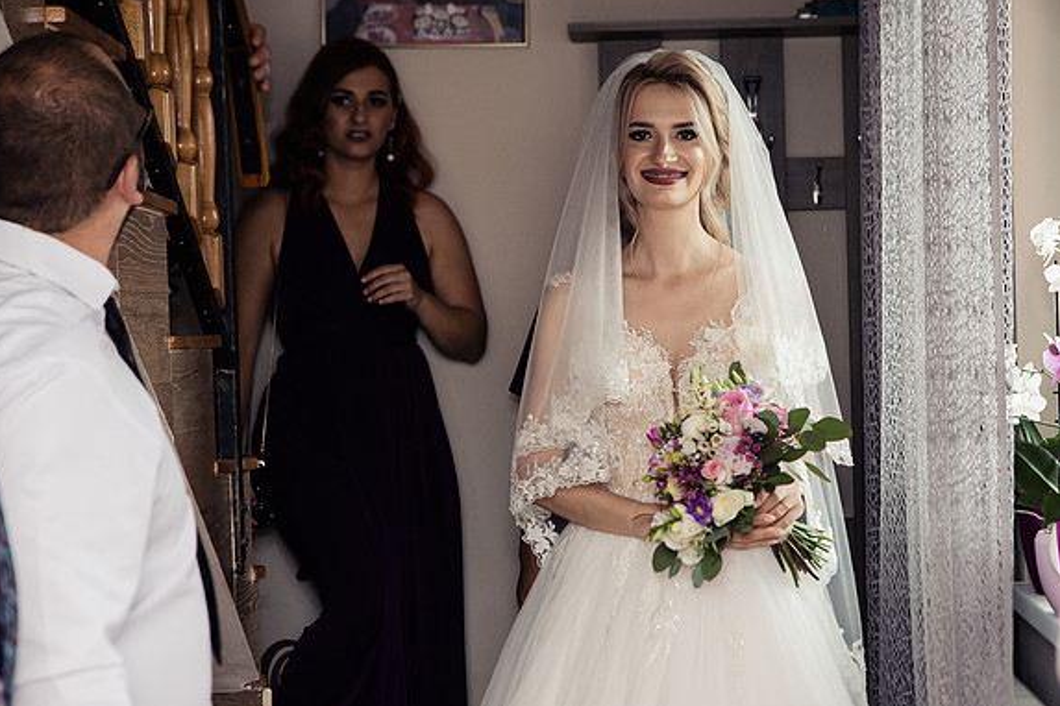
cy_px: 252
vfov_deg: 15.7
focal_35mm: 87
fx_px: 2561
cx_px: 675
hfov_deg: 23.3
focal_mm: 62
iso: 640
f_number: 3.2
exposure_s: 1/125
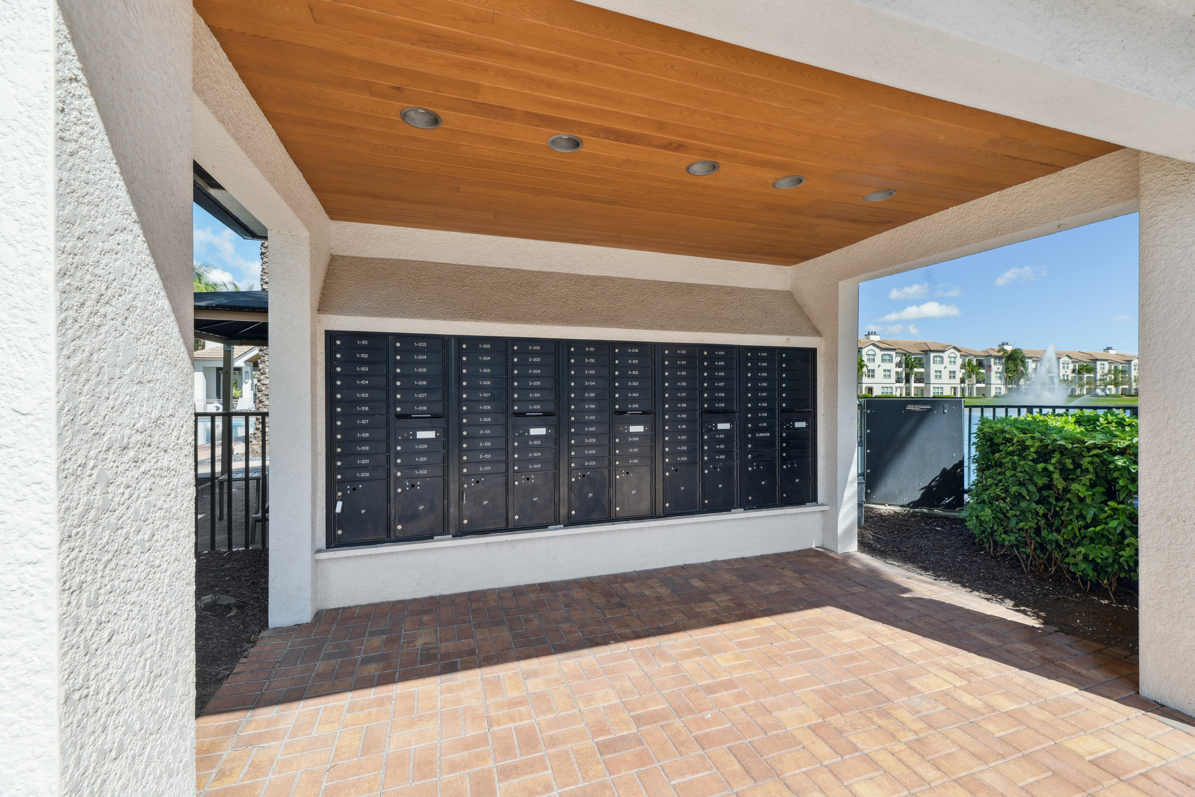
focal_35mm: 14
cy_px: 398
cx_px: 598
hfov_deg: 104.3
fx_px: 465
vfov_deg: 81.2
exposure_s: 1/60
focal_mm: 14
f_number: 9
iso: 100
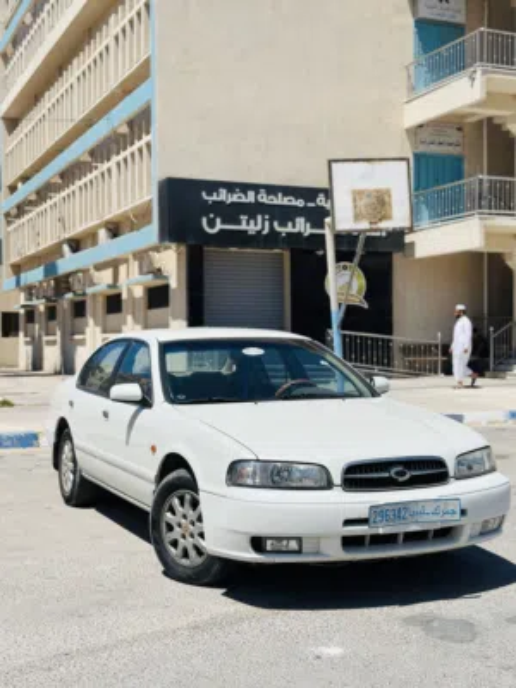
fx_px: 954
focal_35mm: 48
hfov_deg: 30.3
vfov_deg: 39.7
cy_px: 344
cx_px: 258
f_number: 1.78
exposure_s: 1/12048
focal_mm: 6.86
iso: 100
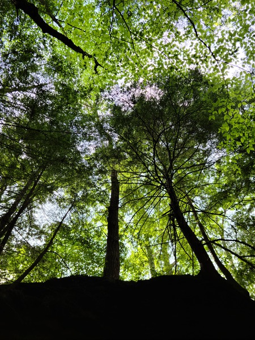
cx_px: 128
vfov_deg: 63.4
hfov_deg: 49.7
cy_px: 170
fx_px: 275
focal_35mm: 28
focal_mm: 5.9
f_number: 2
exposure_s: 1/119
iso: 40
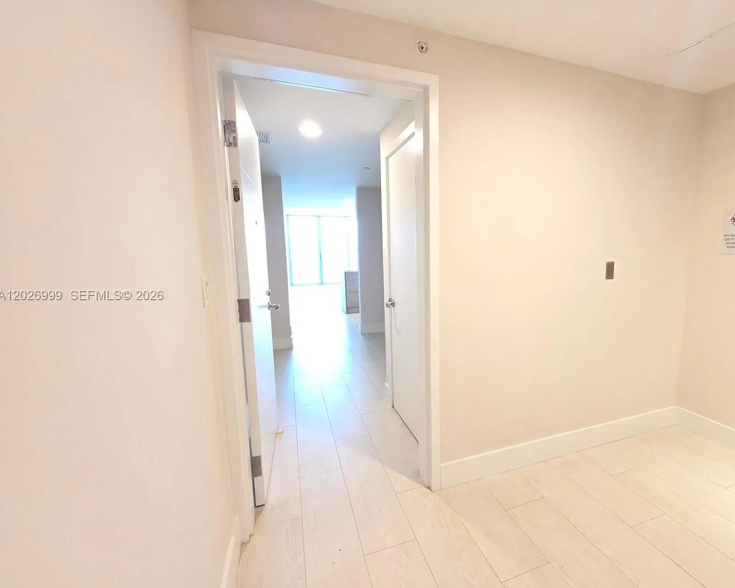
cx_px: 428
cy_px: 296
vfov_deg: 84.0
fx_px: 326
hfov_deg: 95.9
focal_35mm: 15
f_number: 2.2
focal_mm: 2.2
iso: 500
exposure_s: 1/60
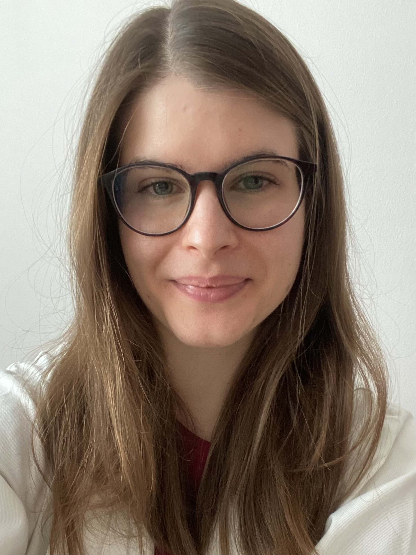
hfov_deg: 46.8
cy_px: 278
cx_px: 208
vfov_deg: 60.0
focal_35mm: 30
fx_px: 481
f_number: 2.2
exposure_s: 1/30
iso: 400
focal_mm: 2.71
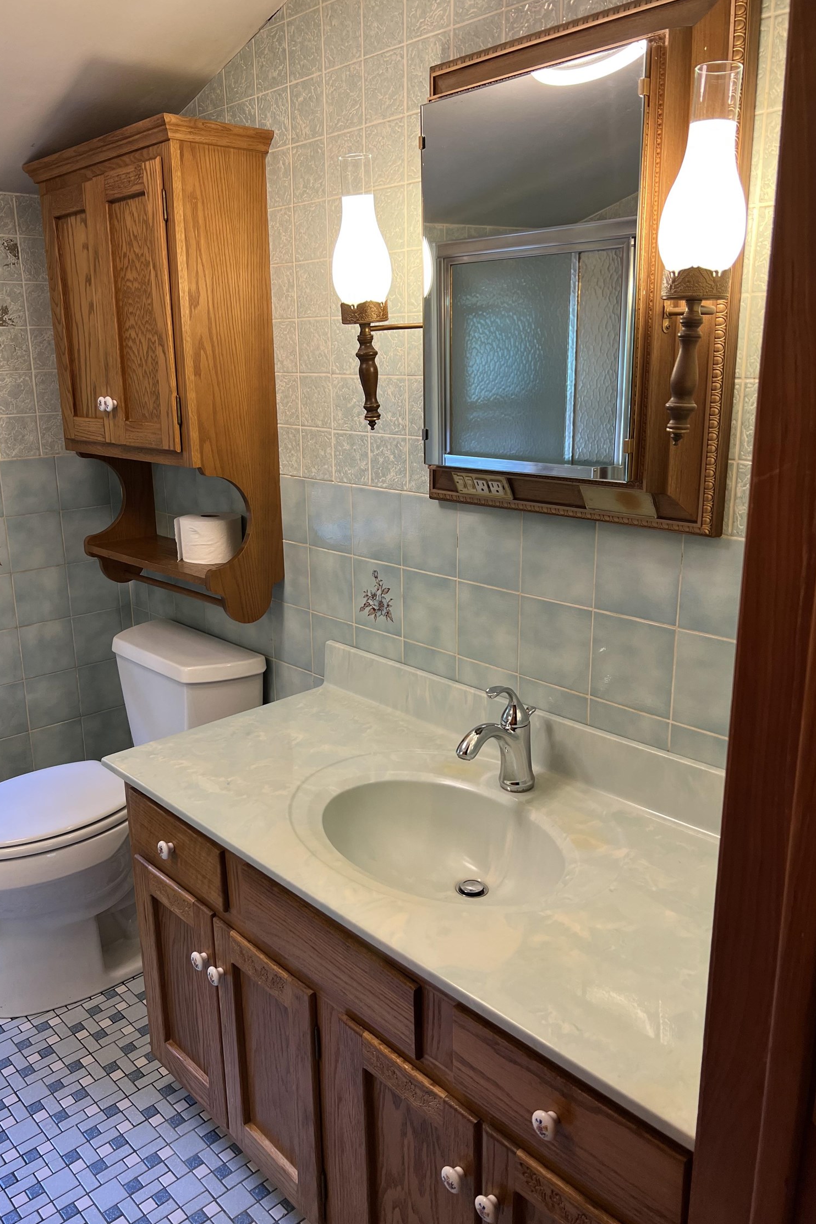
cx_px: 364
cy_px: 595
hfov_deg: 46.3
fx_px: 952
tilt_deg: -14.7
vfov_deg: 65.5
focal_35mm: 28
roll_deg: +0.5
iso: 80
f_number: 1.5
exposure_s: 1/60
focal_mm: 5.7
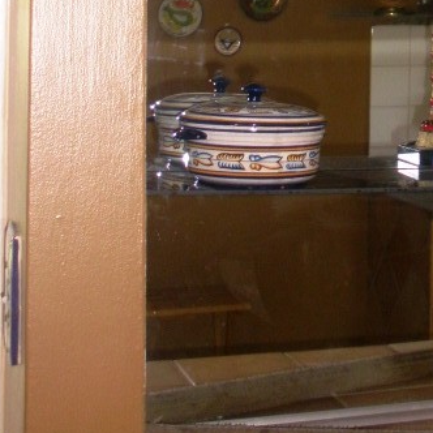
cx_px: 476
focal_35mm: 98
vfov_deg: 16.7
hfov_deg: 17.2
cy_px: -134
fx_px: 1387
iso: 200
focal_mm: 6.3
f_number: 3.5
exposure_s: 1/30
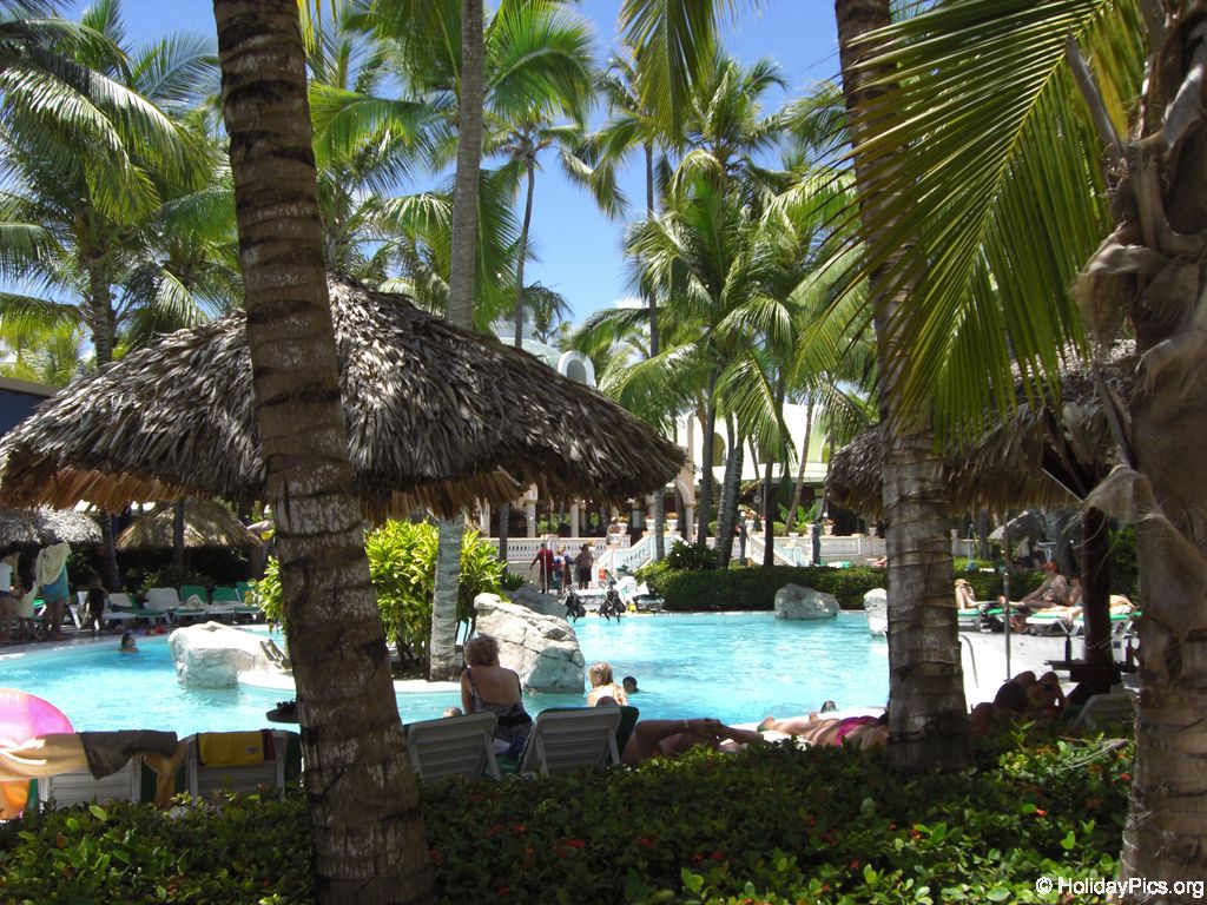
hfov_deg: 49.0
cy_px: 452
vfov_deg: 37.7
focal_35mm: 38
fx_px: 1325
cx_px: 604
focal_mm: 6.2
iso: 64
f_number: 2.7
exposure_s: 1/800
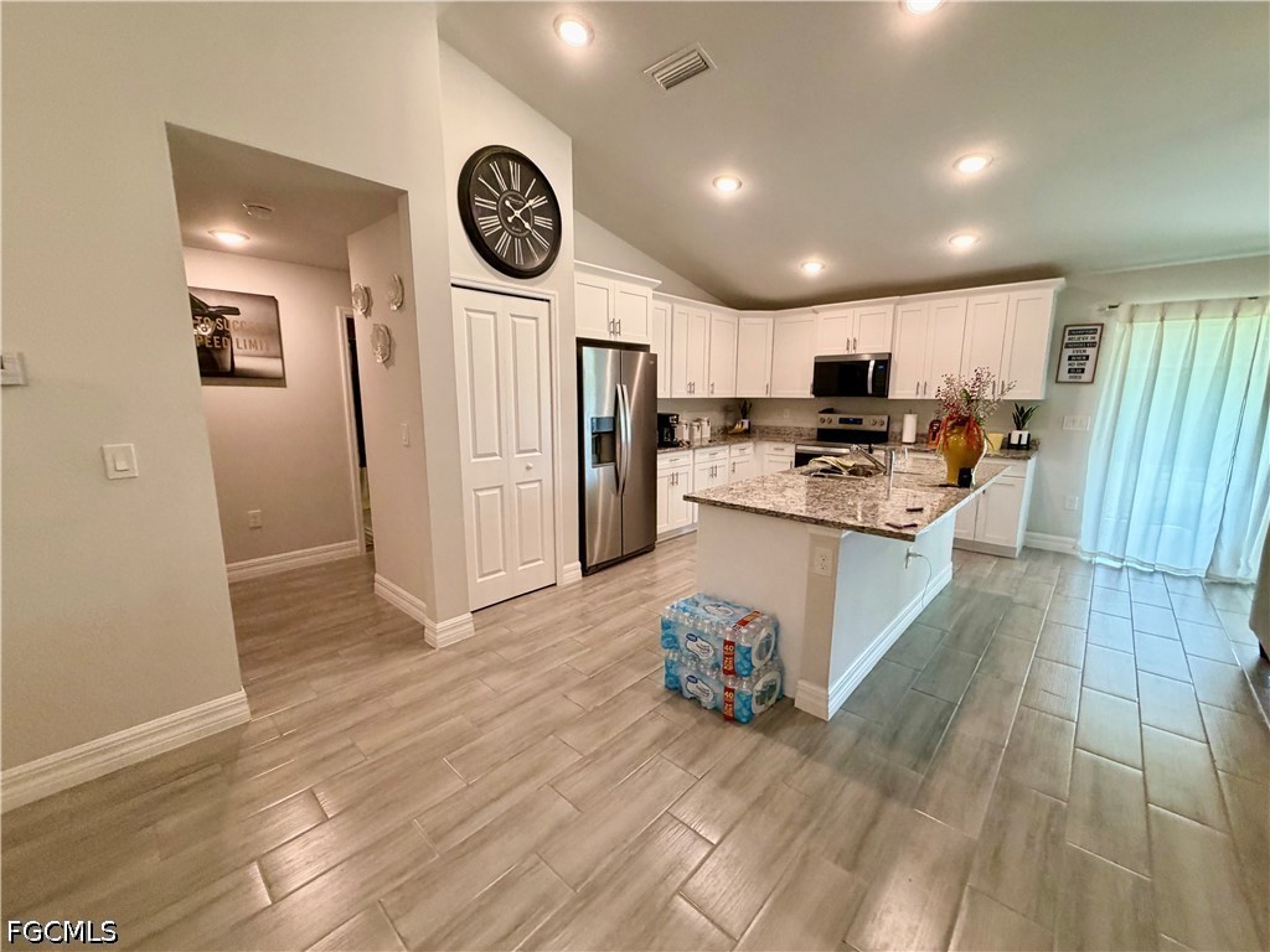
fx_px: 514
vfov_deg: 85.7
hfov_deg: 102.1
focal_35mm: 14
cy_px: 476
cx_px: 635
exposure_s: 1/120
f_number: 2.2
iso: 250
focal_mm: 2.22
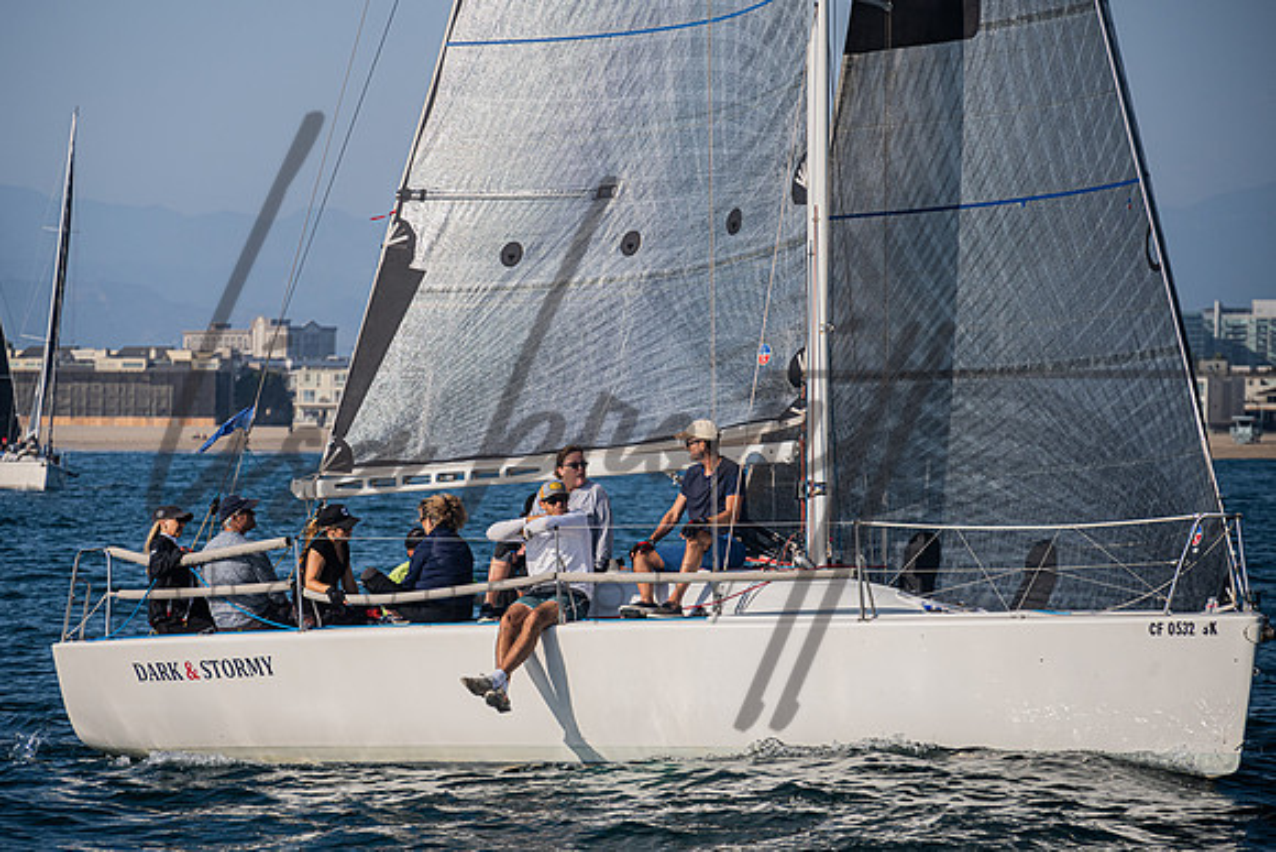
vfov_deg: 6.3
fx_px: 7772
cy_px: 385
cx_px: 577
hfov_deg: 9.4
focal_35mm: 219
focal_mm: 200
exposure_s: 1/1250
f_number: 6.3
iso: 400
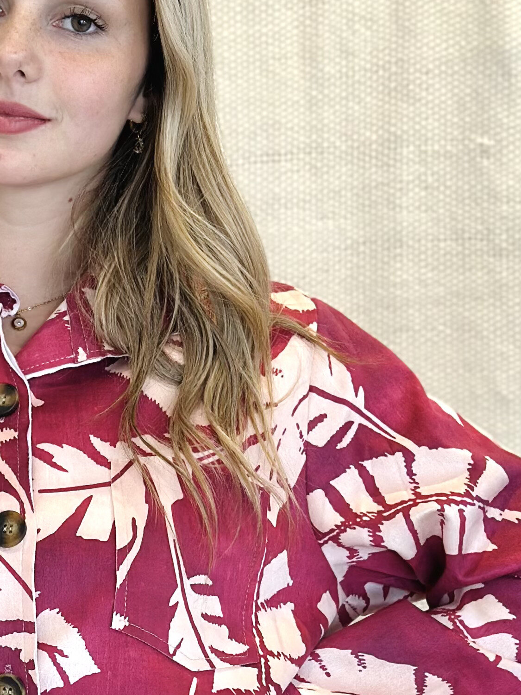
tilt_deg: -6.5
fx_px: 2589
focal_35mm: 129
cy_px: 671
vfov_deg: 15.1
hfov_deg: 11.3
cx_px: -33
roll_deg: -2.0
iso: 80
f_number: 1.78
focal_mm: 6.86
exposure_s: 1/100
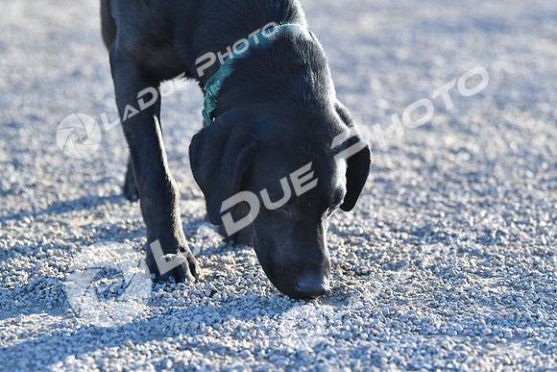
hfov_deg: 12.4
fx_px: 2553
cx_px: 278
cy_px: 186
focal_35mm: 165
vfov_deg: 8.3
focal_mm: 110
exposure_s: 1/4000
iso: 1000
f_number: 2.8
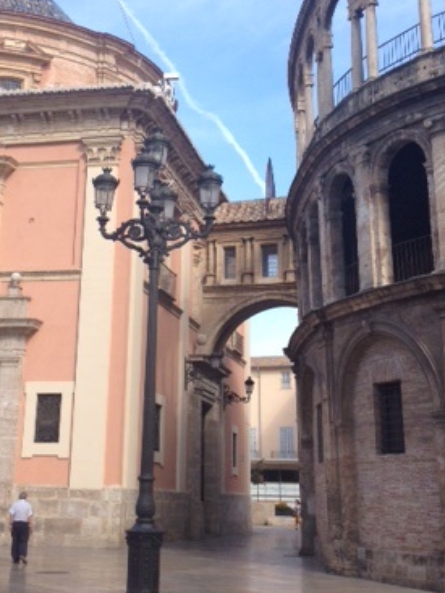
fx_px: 1046
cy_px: 175
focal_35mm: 61
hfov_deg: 24.0
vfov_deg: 31.3
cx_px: 170
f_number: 2.4
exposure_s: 1/767
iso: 50
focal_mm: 4.28
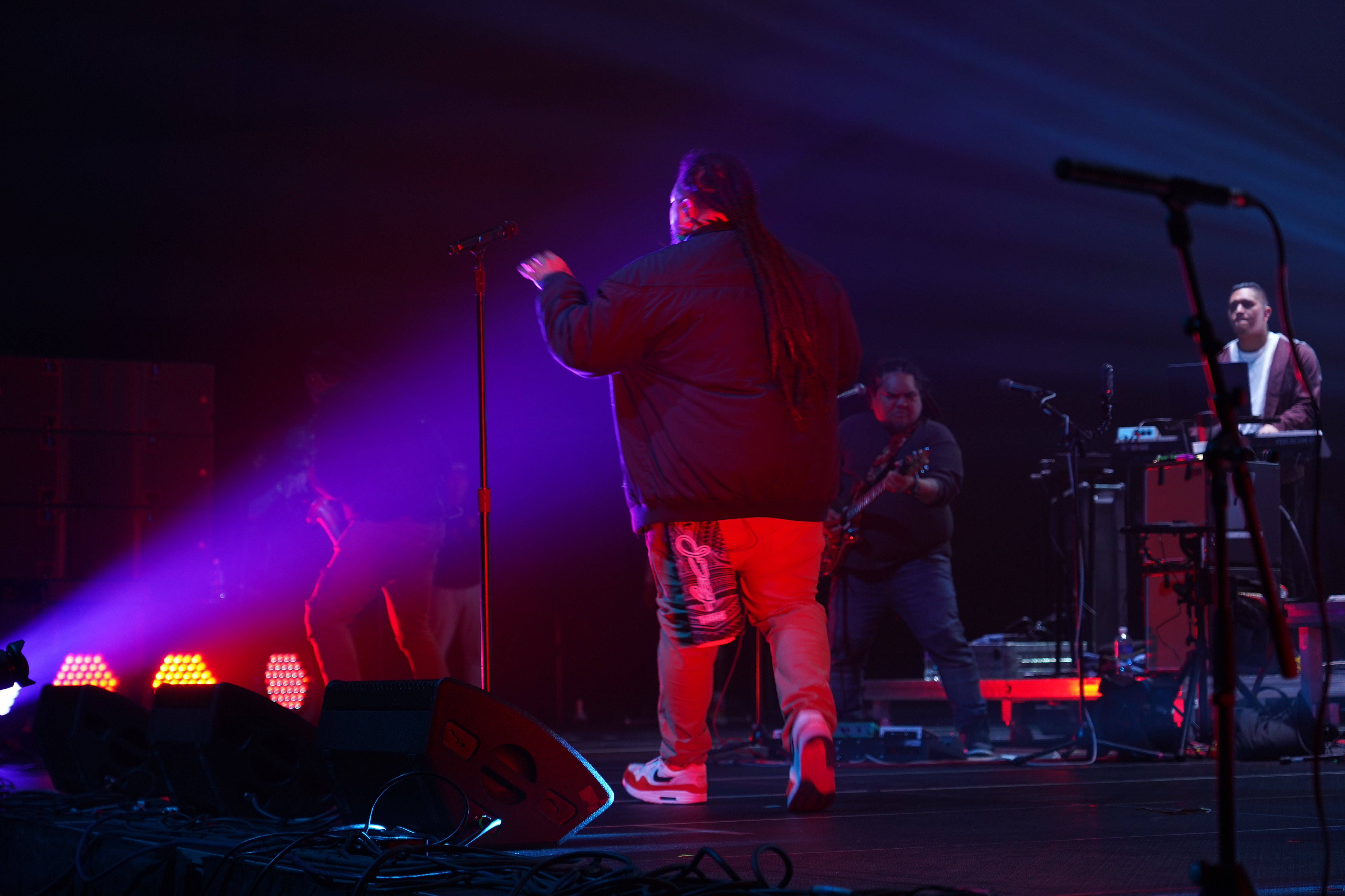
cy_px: 448
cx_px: 672
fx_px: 2690
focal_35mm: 72
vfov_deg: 18.9
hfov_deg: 28.1
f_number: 4
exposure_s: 1/80
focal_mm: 72
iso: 640
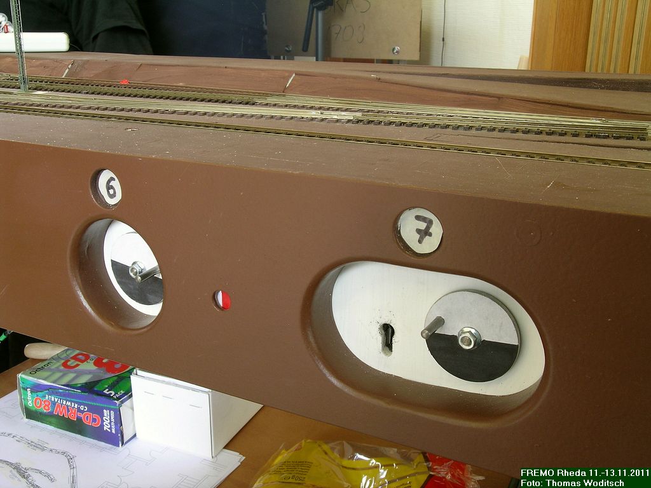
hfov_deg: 24.4
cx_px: 326
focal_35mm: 80
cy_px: 244
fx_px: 1505
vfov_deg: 18.4
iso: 50
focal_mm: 8
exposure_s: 1
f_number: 7
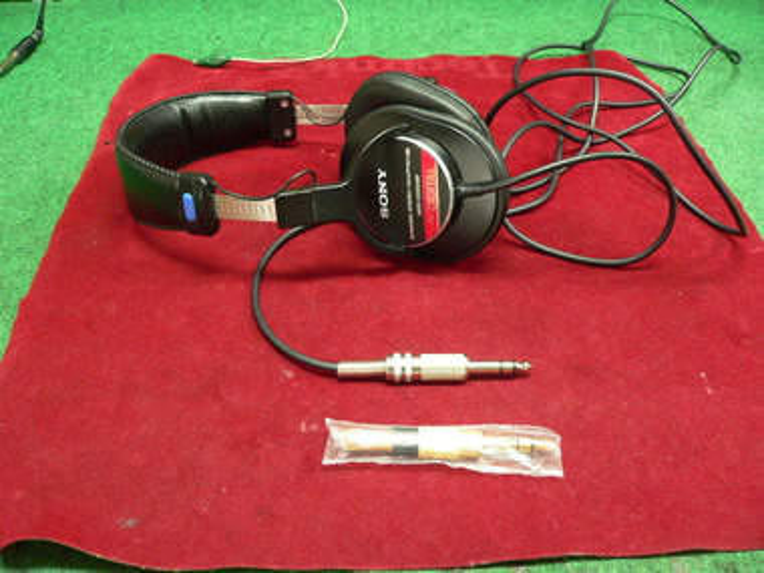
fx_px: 795
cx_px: 382
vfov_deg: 39.7
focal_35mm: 36
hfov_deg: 51.4
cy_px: 286
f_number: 2.8
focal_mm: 6
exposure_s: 1/4
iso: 200
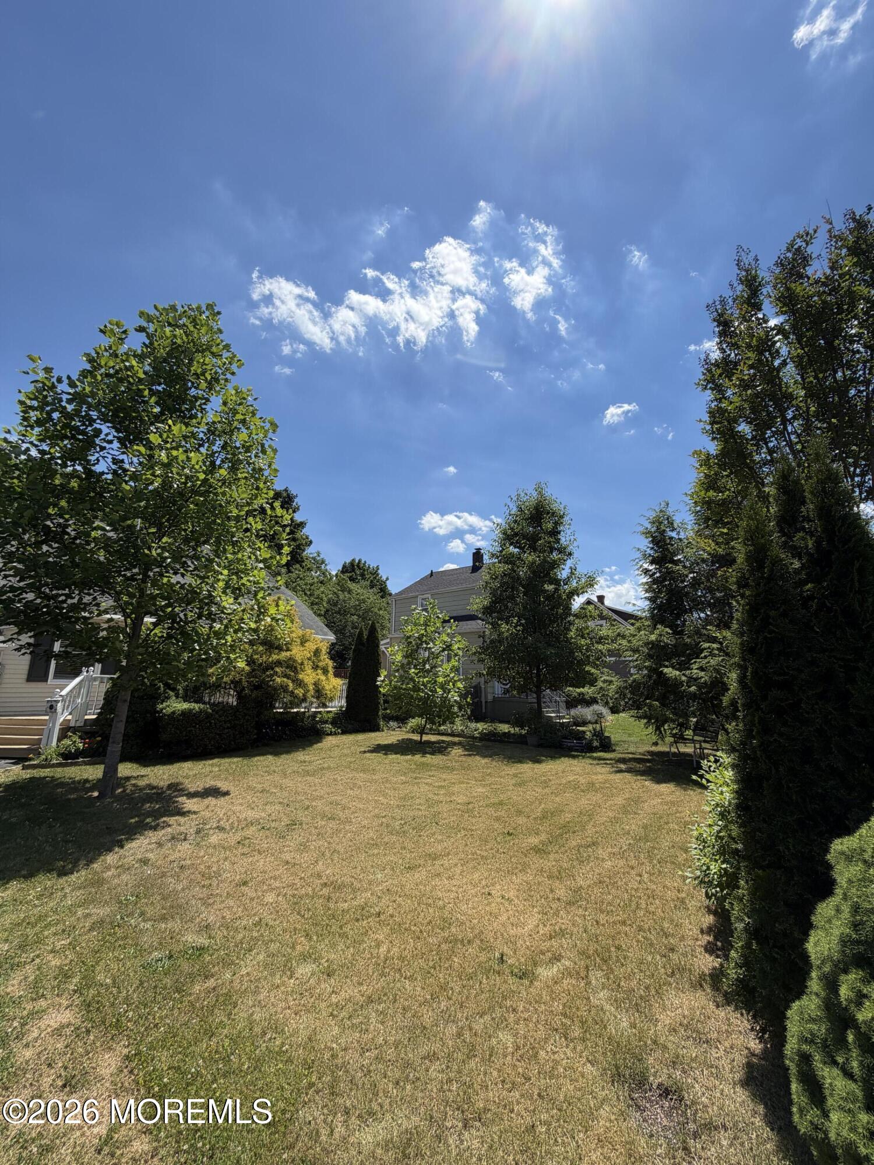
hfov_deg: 85.7
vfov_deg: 102.1
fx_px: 471
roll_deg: -1.2
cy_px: 582
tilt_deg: +13.4
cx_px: 437
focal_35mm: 14
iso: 25
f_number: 2.2
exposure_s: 1/1105
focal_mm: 2.22
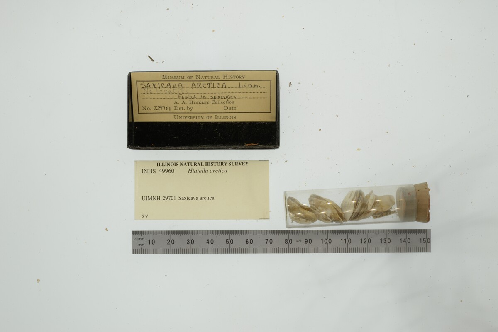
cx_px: 249
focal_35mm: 60
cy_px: 166
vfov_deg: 22.6
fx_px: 830
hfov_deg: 33.4
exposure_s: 1/10
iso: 100
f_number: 32
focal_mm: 60
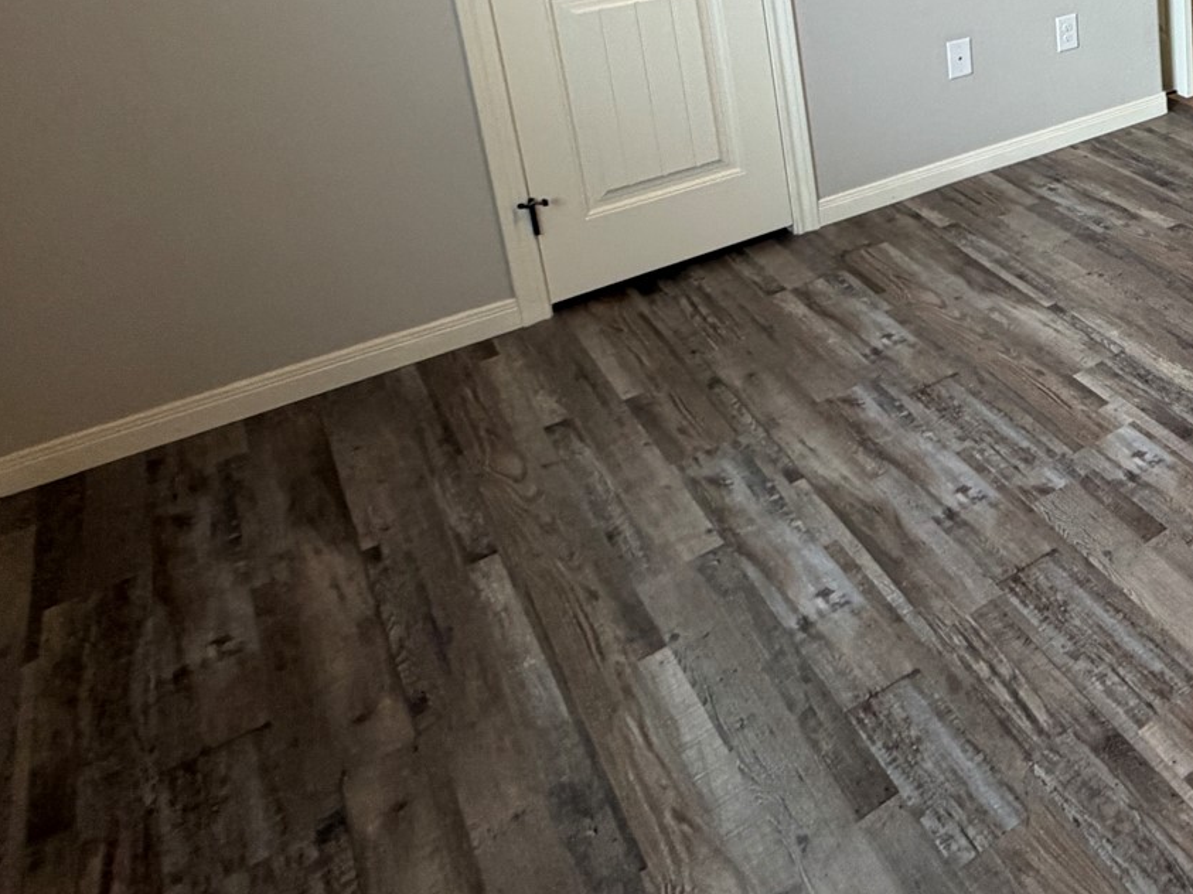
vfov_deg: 36.8
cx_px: 1350
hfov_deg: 41.4
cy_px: -31
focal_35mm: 34
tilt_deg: -14.7
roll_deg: +0.9
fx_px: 1172
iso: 160
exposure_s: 1/60
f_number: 2.2
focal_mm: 2.22
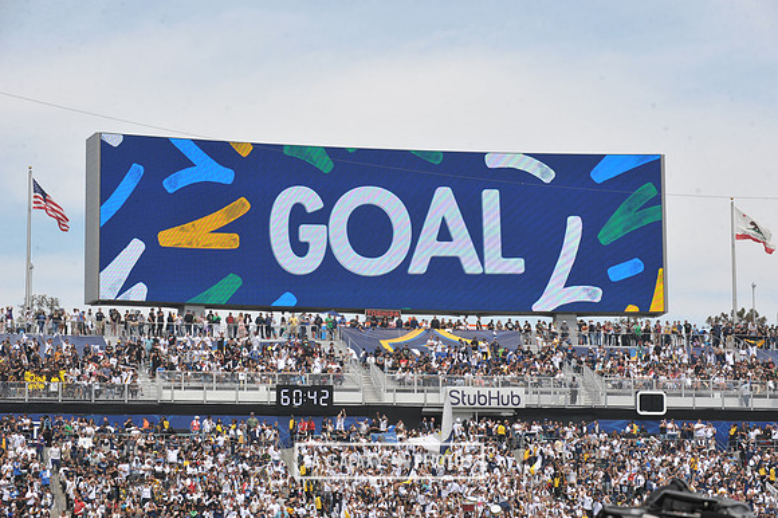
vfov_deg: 13.0
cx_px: 389
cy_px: 259
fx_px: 2268
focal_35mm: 105
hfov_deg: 19.5
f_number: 11
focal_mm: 105
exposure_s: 1/500
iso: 320
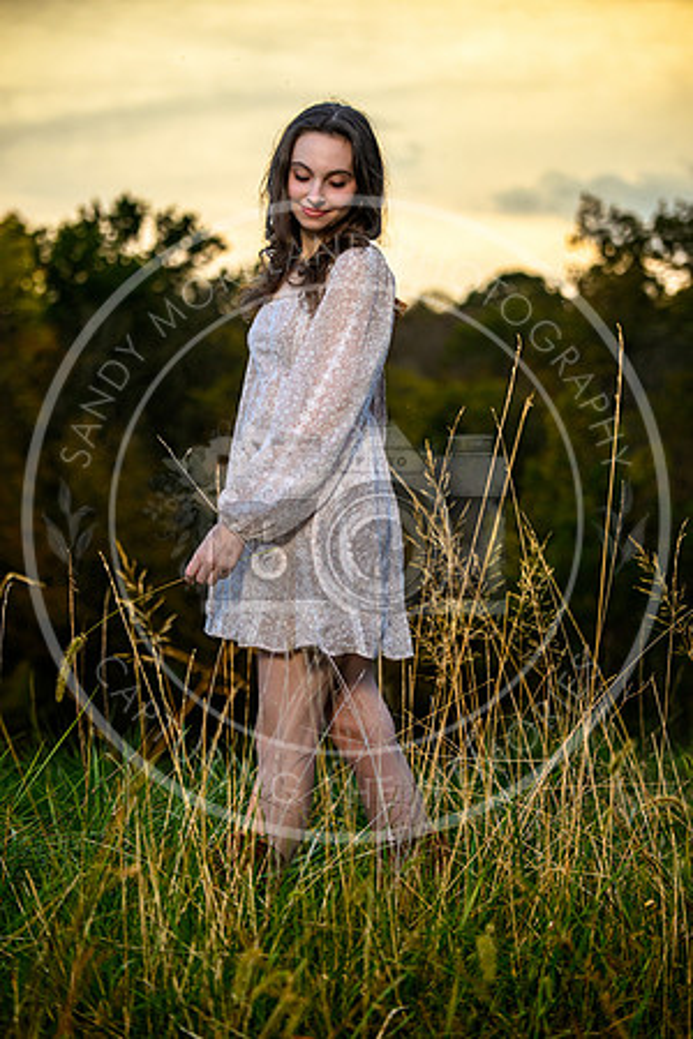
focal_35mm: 70
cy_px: 520
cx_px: 346
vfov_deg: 28.8
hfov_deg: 19.5
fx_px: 2021
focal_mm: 70
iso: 1250
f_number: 2.8
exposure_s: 1/160
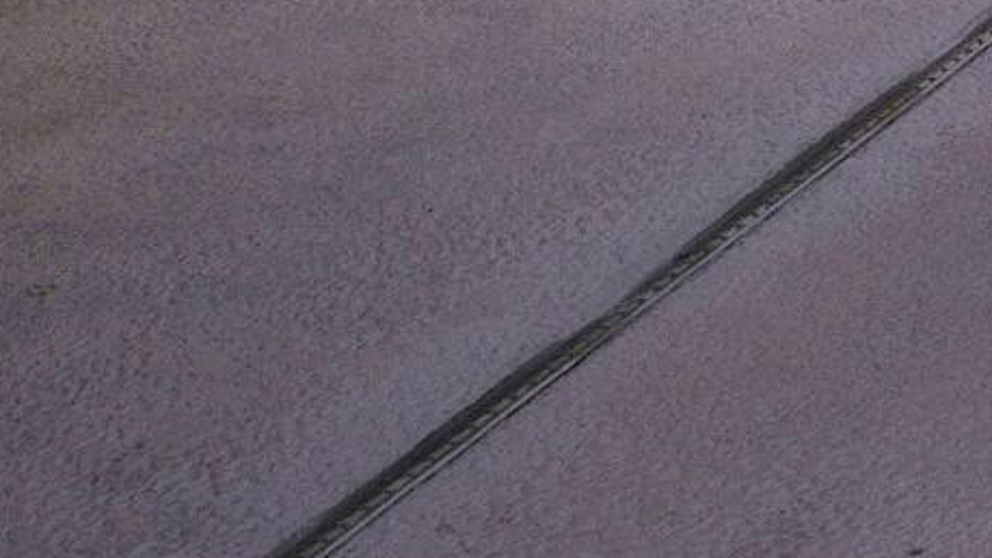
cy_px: -1413
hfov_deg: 11.8
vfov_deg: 7.5
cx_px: 2673
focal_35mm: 130
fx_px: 3419
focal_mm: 19
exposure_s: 1.3
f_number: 11
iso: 125
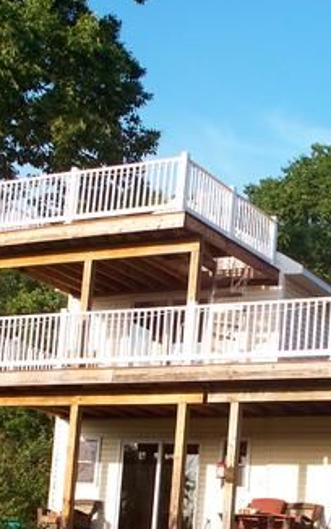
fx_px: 1125
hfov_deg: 16.6
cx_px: 273
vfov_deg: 26.3
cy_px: 359
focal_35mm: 78
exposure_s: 1/400
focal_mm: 7.54
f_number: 2.8
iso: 64
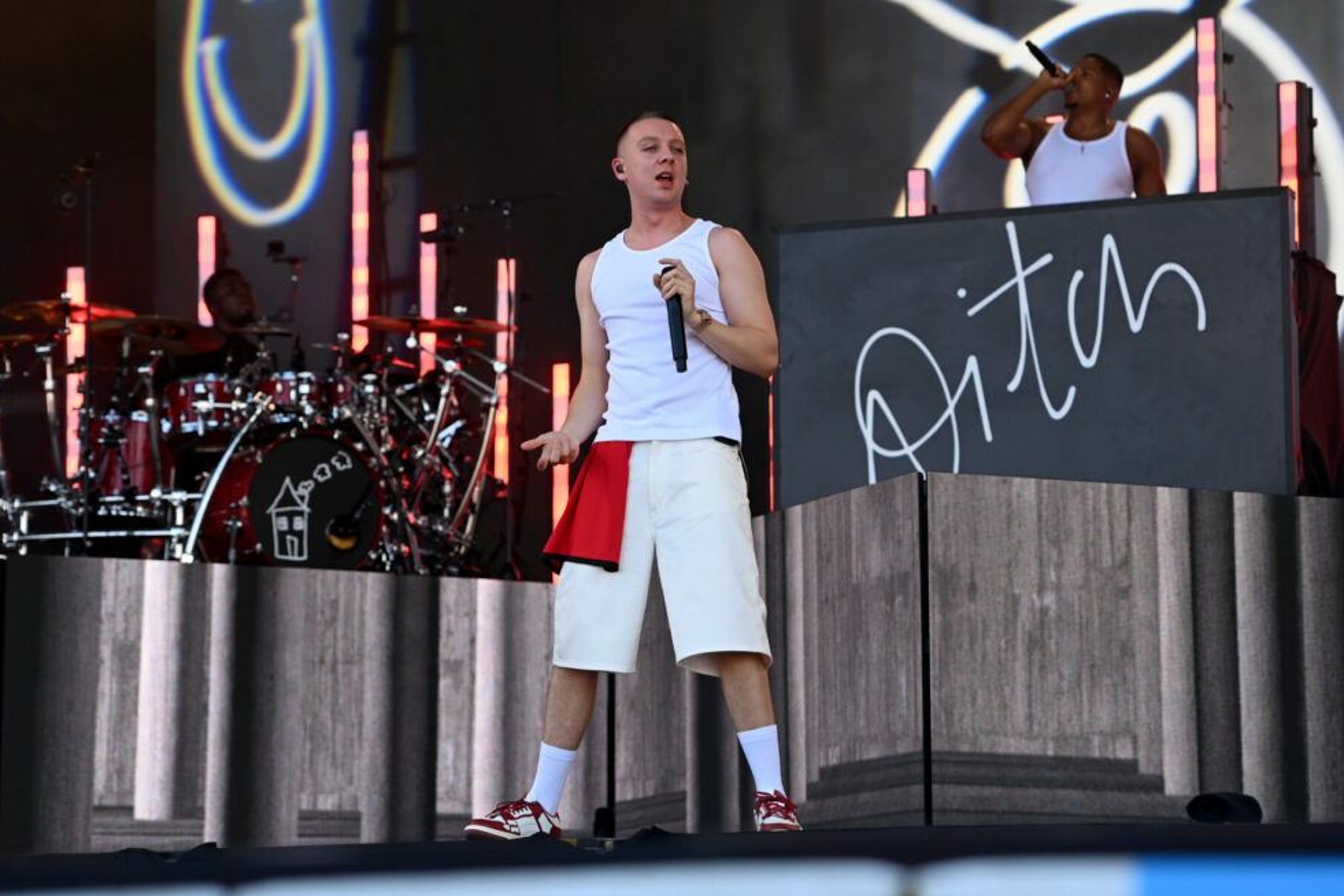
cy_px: 431
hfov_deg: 16.7
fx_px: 4592
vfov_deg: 11.1
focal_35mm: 123
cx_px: 677
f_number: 4
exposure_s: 1/800
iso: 400
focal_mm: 116
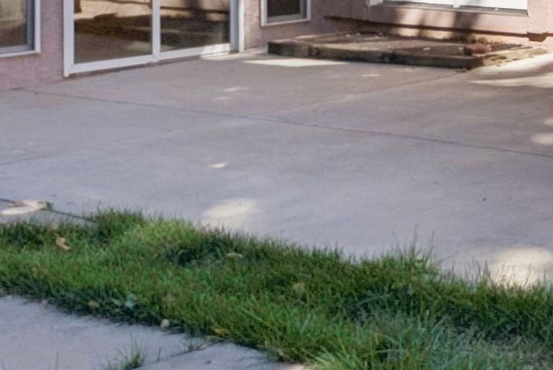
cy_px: -80
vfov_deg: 13.5
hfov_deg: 19.9
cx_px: 562
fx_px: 1522
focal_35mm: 99
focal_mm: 16
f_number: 9
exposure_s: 1/250
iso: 160
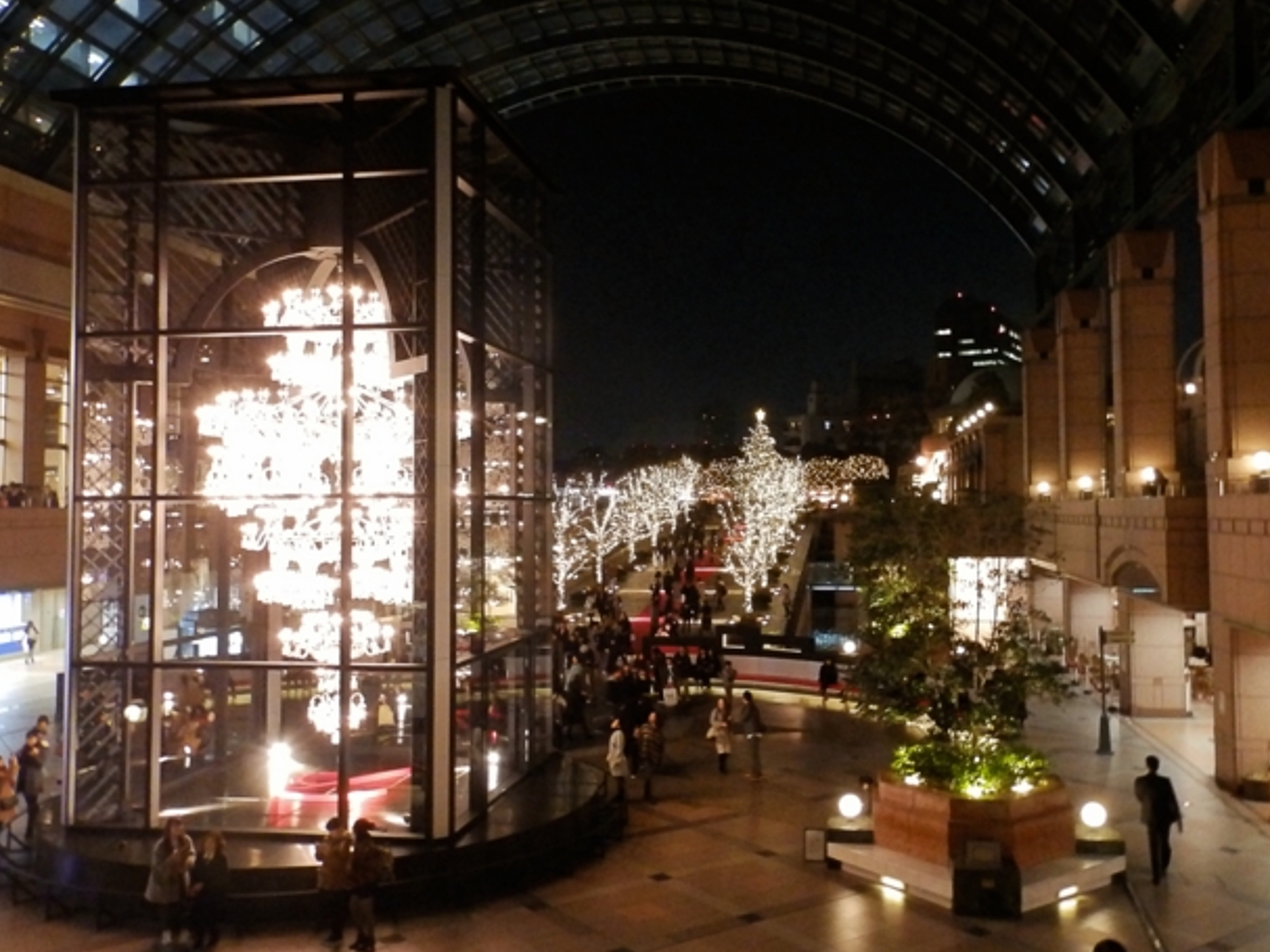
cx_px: 680
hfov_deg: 61.6
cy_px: 454
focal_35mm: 29
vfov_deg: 48.2
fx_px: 1064
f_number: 3.4
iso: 800
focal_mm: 4
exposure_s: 1/13
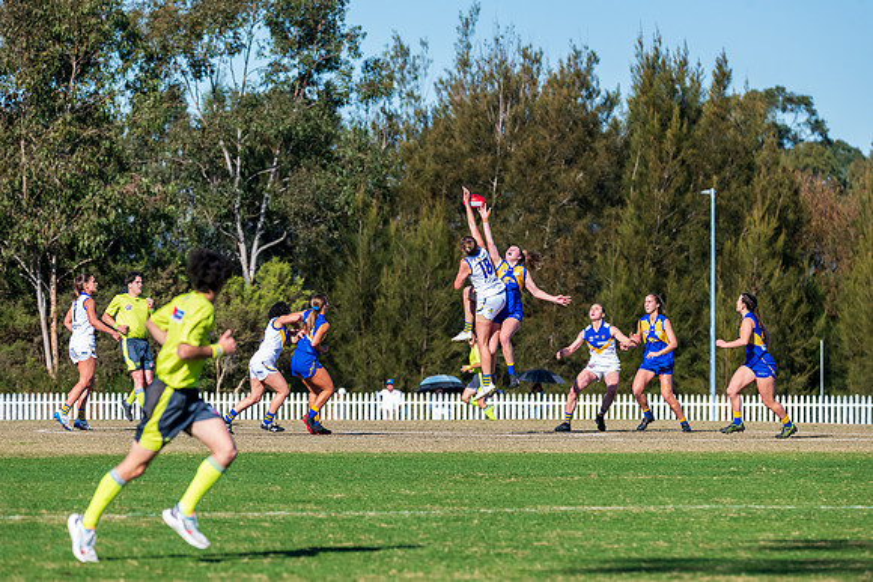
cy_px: 291
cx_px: 436
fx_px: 6791
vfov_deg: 4.9
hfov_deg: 7.4
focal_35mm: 280
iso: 800
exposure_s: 1/2000
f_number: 8
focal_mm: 280
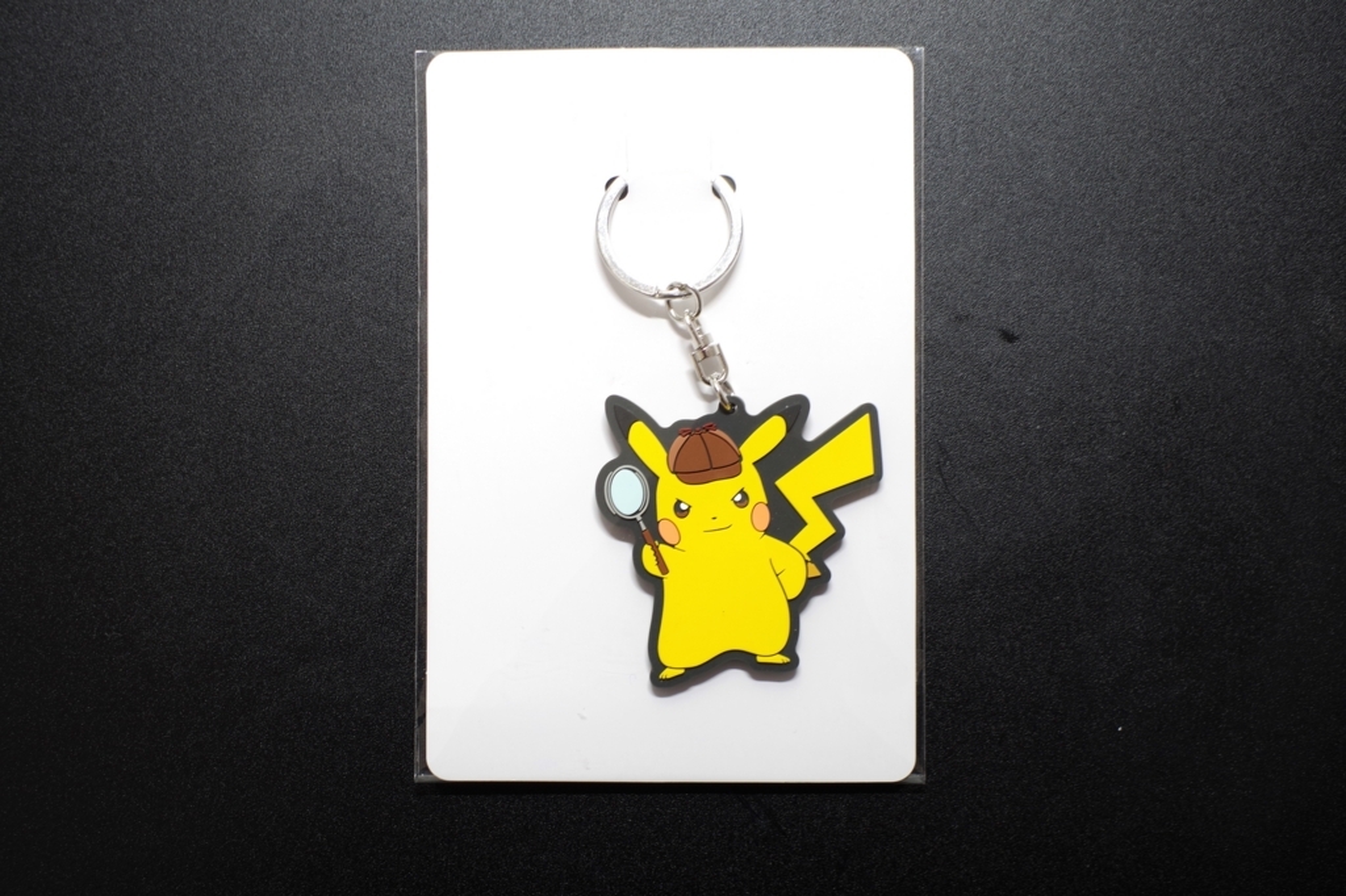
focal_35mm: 31
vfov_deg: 42.3
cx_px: 673
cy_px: 448
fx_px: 1159
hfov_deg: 60.3
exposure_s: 1/6
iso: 100
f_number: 4
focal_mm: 21
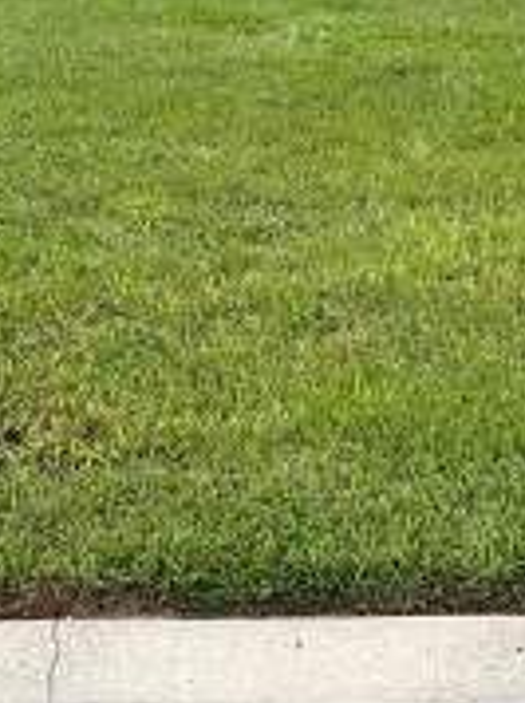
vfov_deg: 16.1
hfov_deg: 12.4
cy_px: -158
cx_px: 604
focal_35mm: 117
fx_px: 2372
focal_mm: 5.7
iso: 50
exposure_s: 1/7463
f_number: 1.5
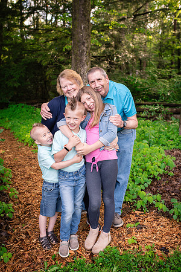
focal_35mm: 35
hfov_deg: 37.9
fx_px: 264
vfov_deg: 54.4
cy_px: 136
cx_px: 90
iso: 800
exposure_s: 1/400
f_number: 3.5
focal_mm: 35
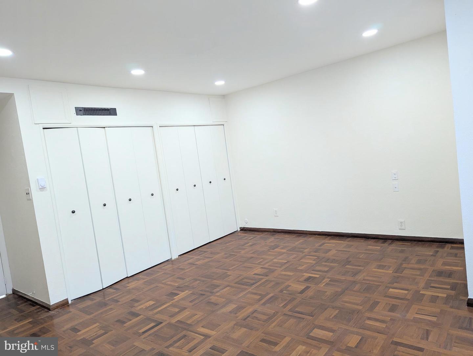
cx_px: 236
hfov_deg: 71.5
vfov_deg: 56.9
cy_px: 178
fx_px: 328
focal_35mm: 24
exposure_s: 1/60
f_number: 1.85
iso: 112
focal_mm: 6.81
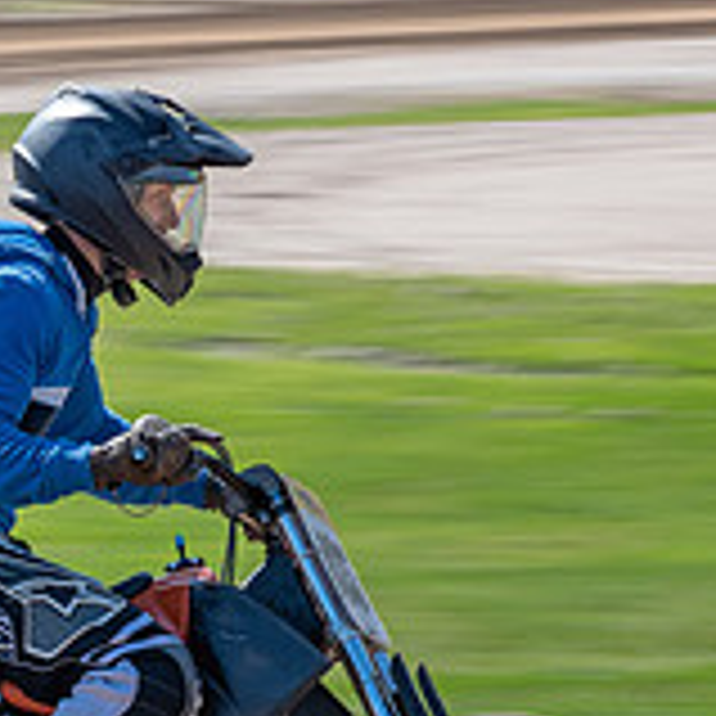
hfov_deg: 7.2
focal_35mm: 243
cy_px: 643
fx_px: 5687
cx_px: 70
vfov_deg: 7.2
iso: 200
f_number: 8
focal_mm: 70
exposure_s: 1/125
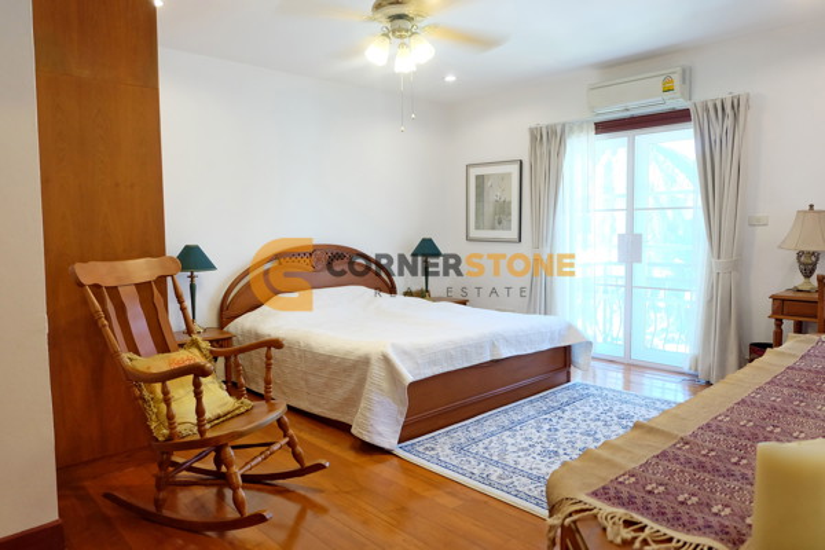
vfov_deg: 53.1
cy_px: 275
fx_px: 550
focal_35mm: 24
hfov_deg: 73.7
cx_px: 412
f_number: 4
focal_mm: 16
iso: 1600
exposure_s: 1/30
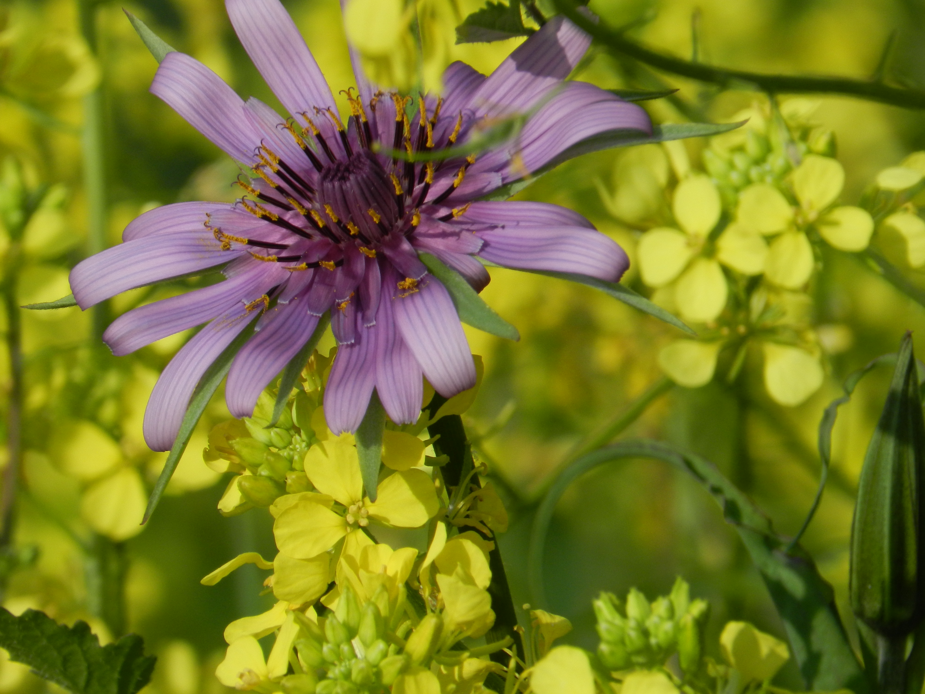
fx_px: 21645
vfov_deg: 1.8
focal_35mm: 810
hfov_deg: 2.4
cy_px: 347
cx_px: 462
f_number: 7.1
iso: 200
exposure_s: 1/800
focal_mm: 144
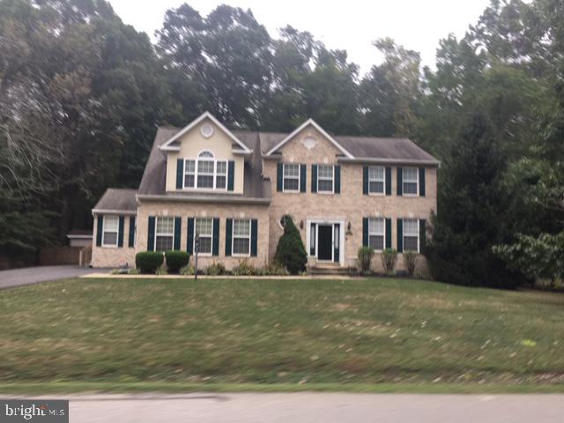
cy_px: 212
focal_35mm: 29
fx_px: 472
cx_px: 282
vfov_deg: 48.2
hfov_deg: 61.7
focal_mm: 4.15
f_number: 2.2
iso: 32
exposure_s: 1/60
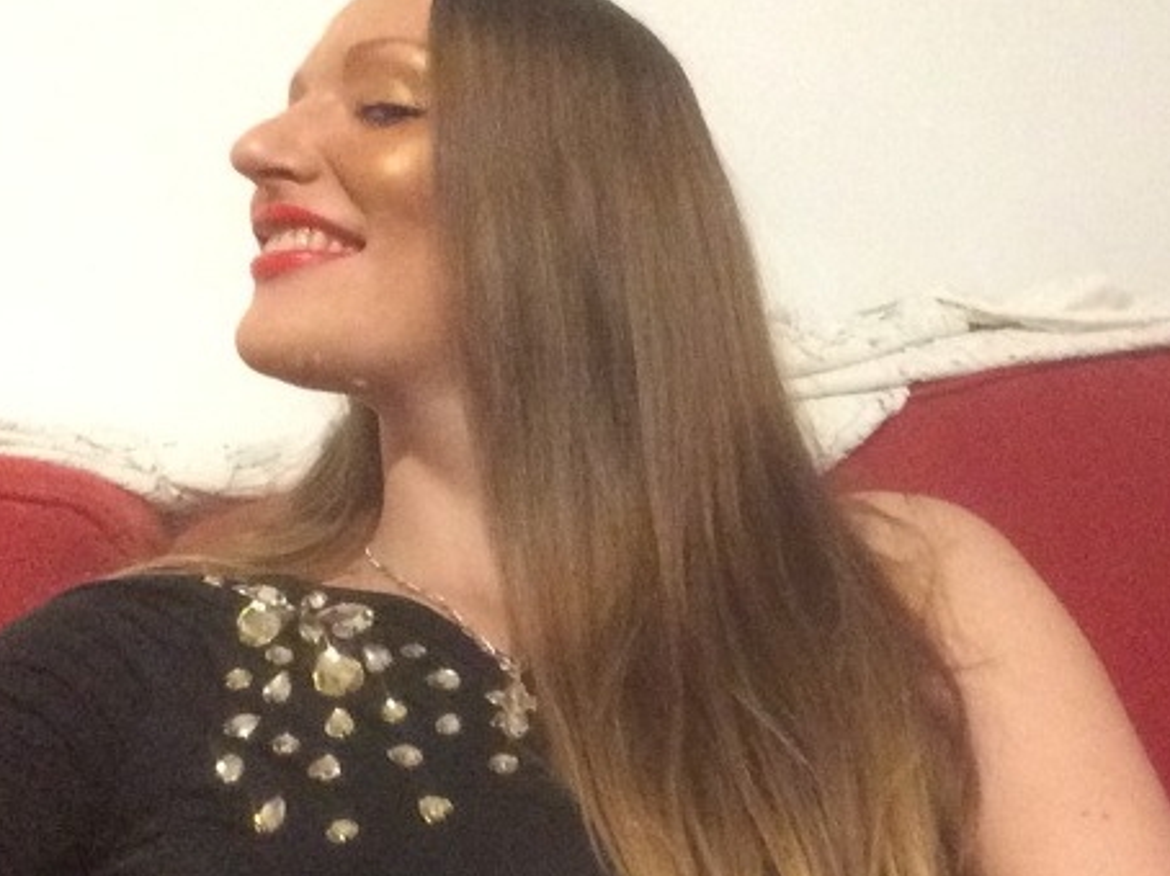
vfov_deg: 35.1
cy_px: 446
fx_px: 1385
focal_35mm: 41
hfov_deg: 45.4
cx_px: 724
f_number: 2.4
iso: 1000
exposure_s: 1/17
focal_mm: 2.15
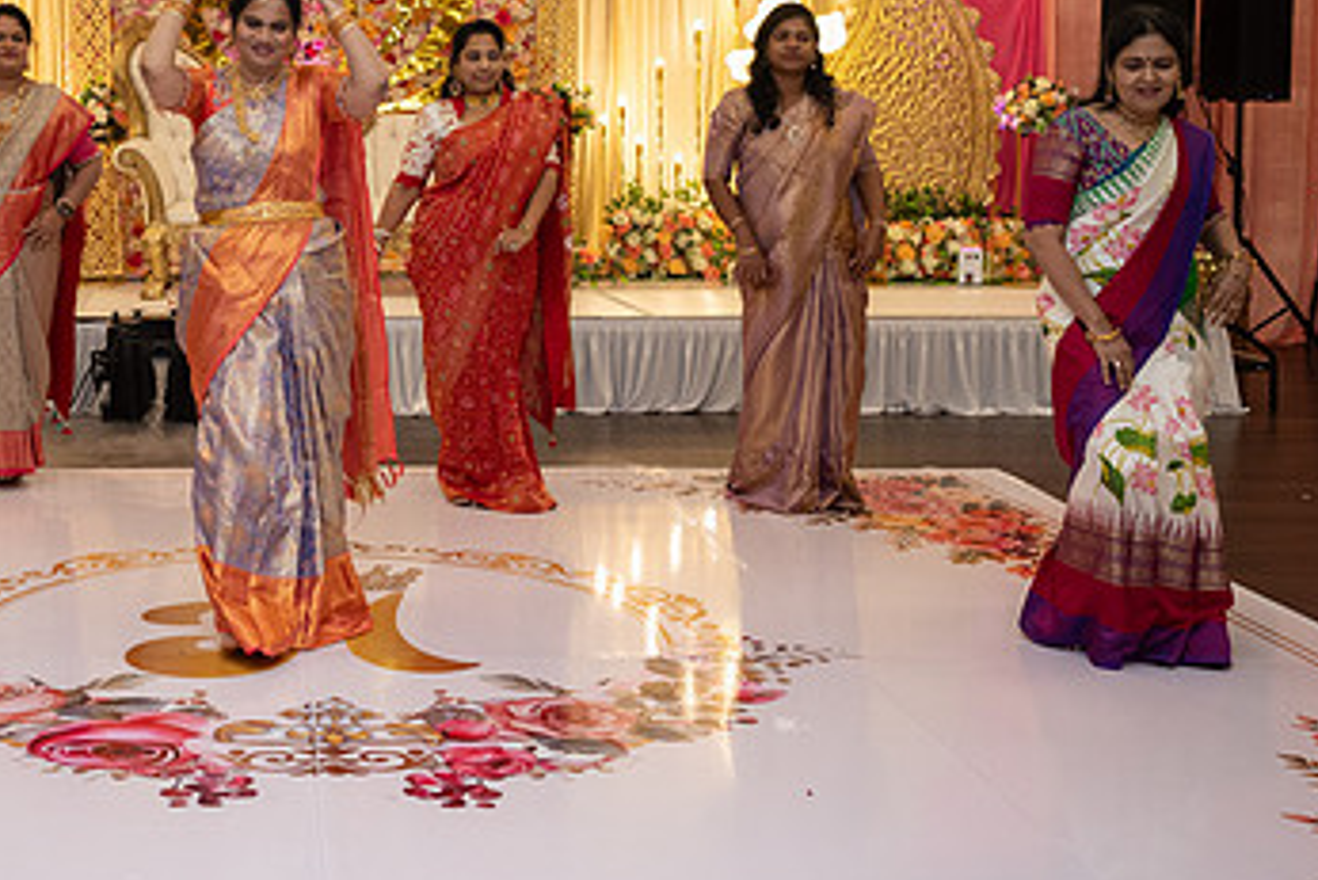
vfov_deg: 24.8
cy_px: 204
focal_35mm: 54
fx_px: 1978
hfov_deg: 35.6
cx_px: 248
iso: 1250
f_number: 4
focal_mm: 31.5
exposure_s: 1/160
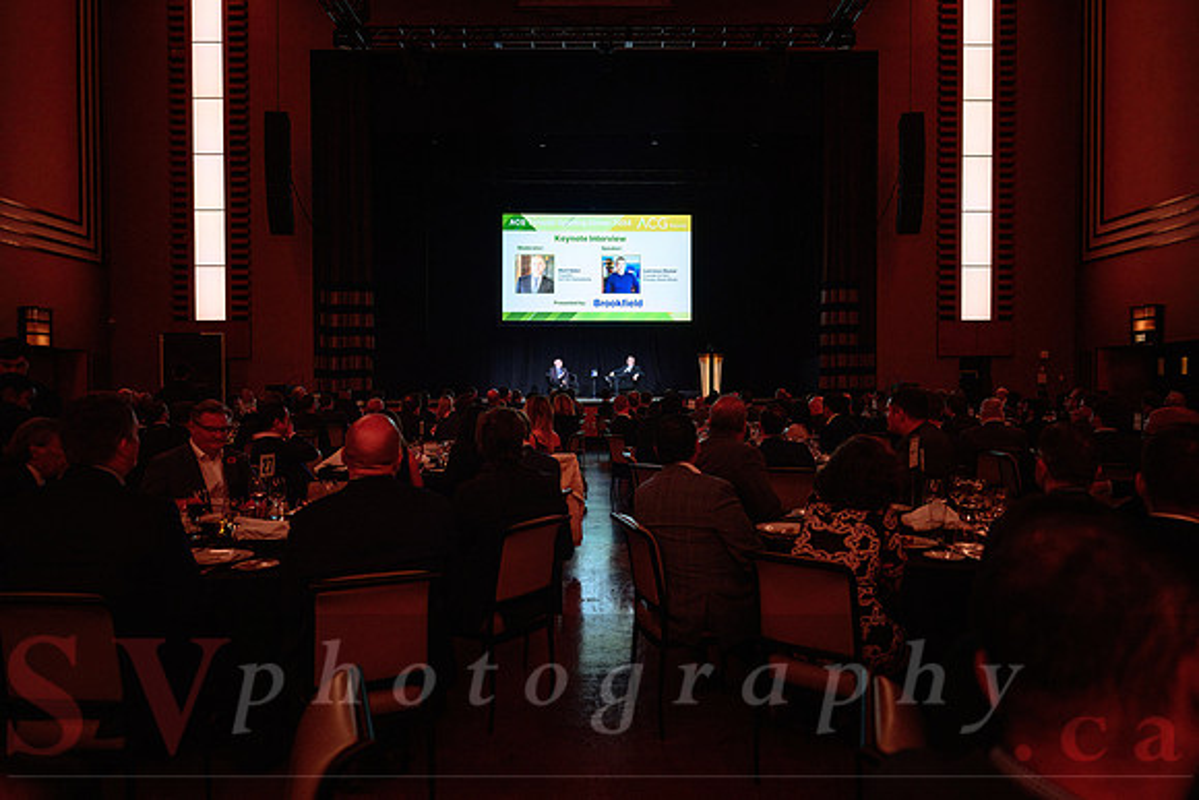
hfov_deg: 72.6
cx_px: 607
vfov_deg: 52.2
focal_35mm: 25
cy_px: 400
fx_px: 816
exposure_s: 1/100
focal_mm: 24
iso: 1600
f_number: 3.2
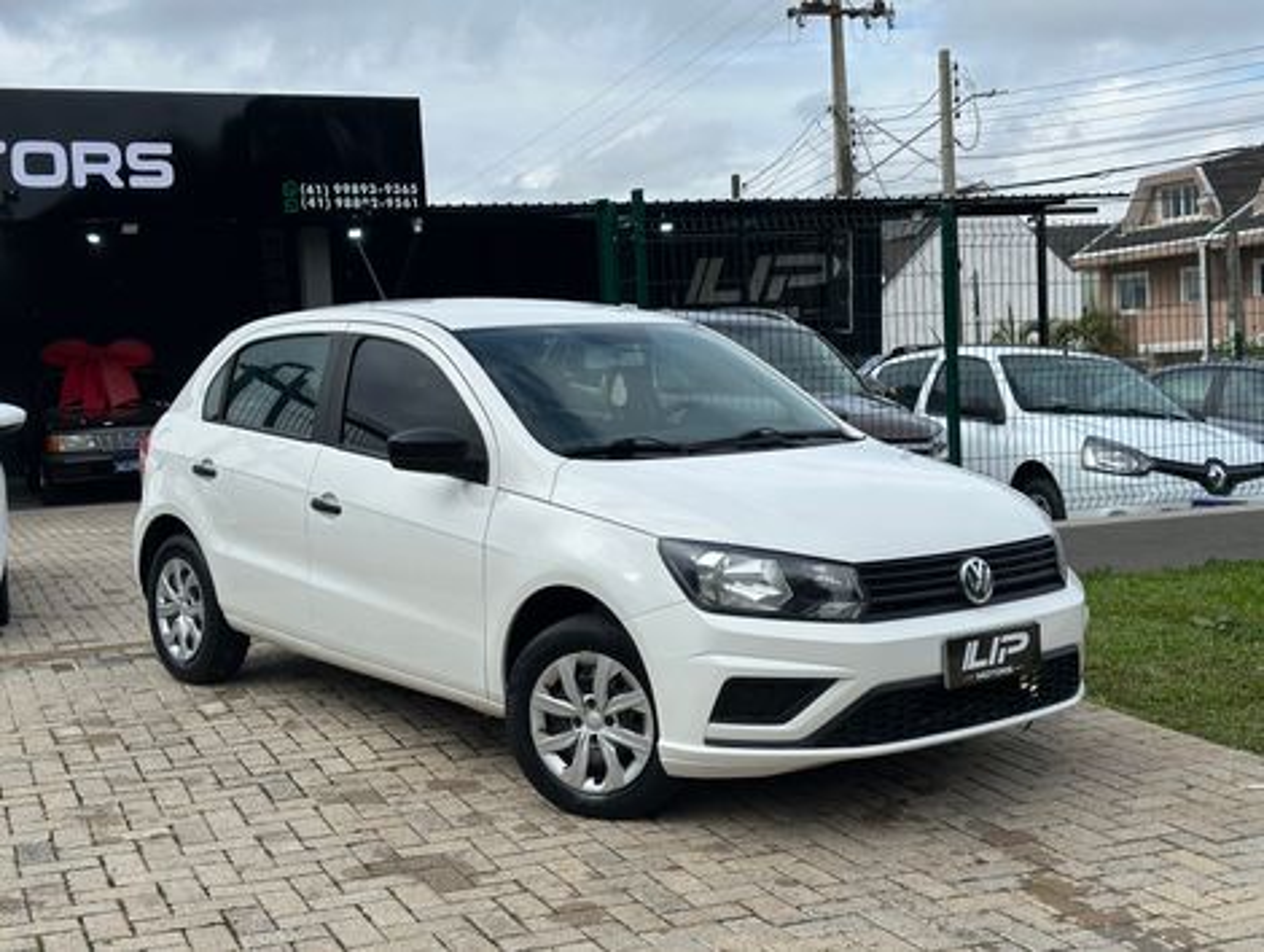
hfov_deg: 39.6
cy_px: 476
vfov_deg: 30.3
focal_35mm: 48
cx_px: 632
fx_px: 1755
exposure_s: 1/3472
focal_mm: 6.86
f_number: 1.78
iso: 64
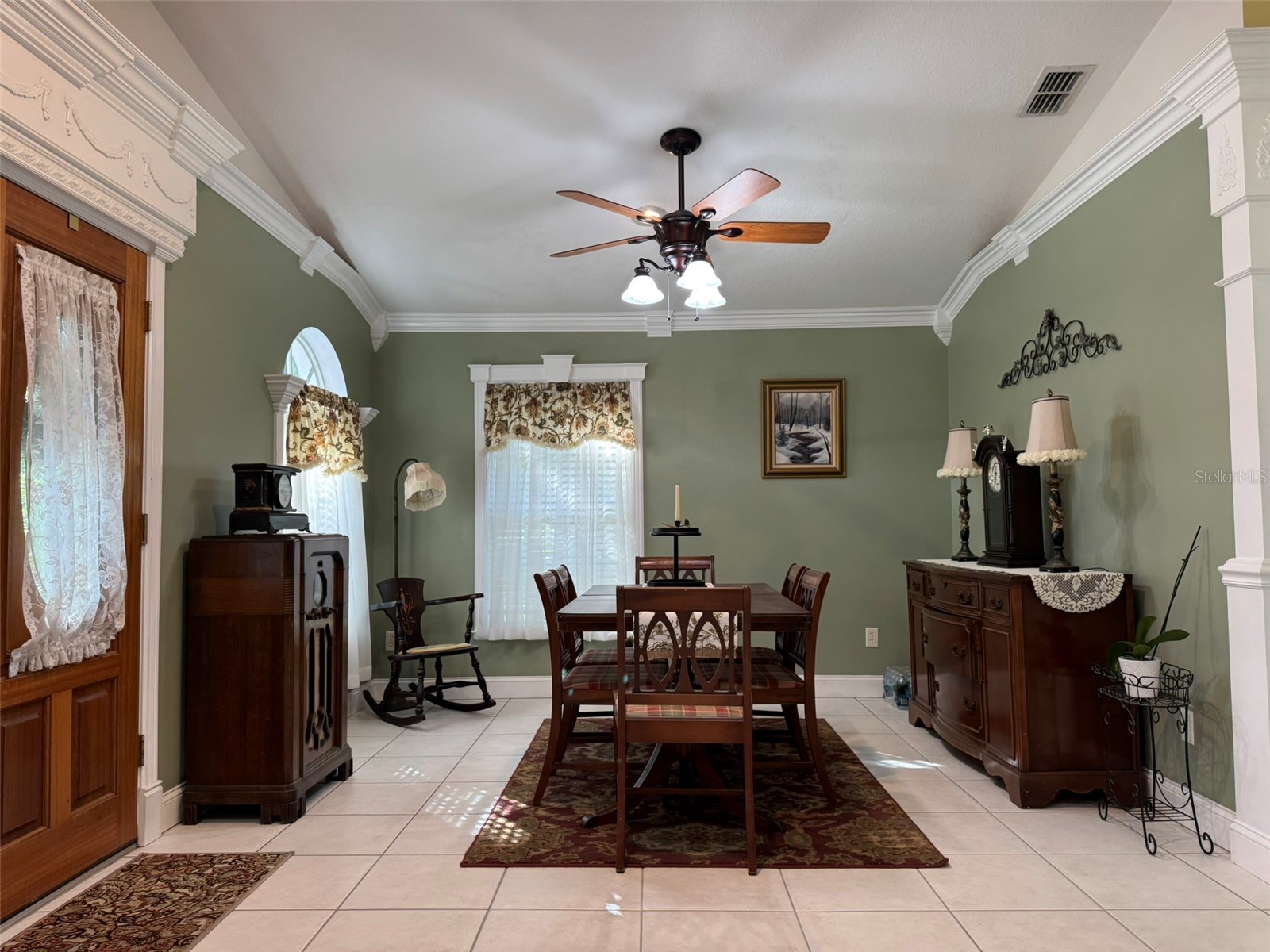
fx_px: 881
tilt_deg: +2.4
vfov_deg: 56.8
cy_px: 476
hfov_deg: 71.6
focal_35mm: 24
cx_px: 635
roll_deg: +0.7
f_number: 1.78
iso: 200
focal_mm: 6.76
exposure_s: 1/120
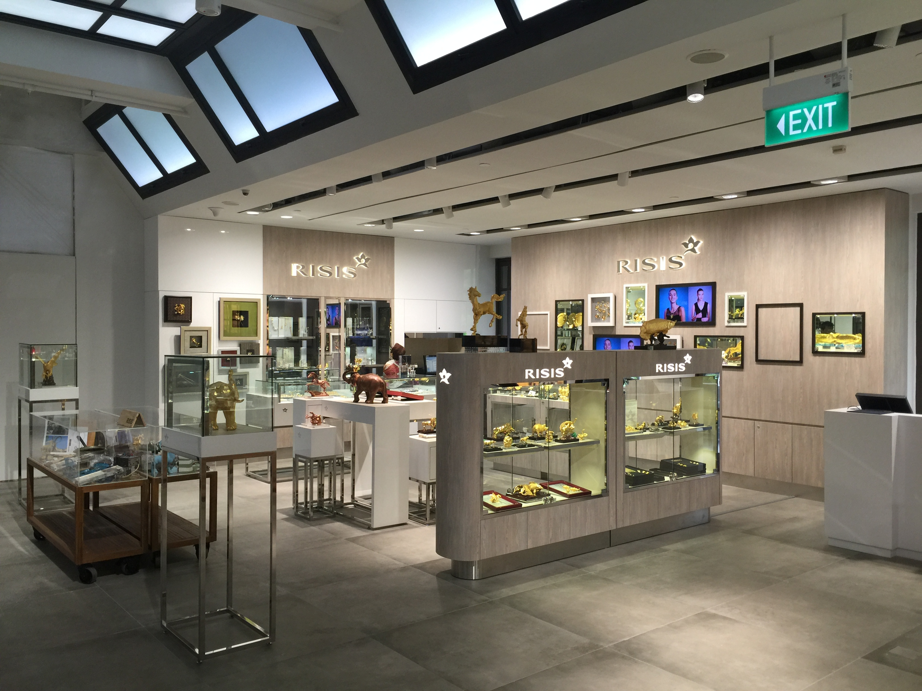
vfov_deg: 48.2
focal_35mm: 29
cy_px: 346
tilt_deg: -0.3
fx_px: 772
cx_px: 461
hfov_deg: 61.7
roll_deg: -0.2
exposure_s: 1/33
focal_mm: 4.15
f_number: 2.2
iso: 50
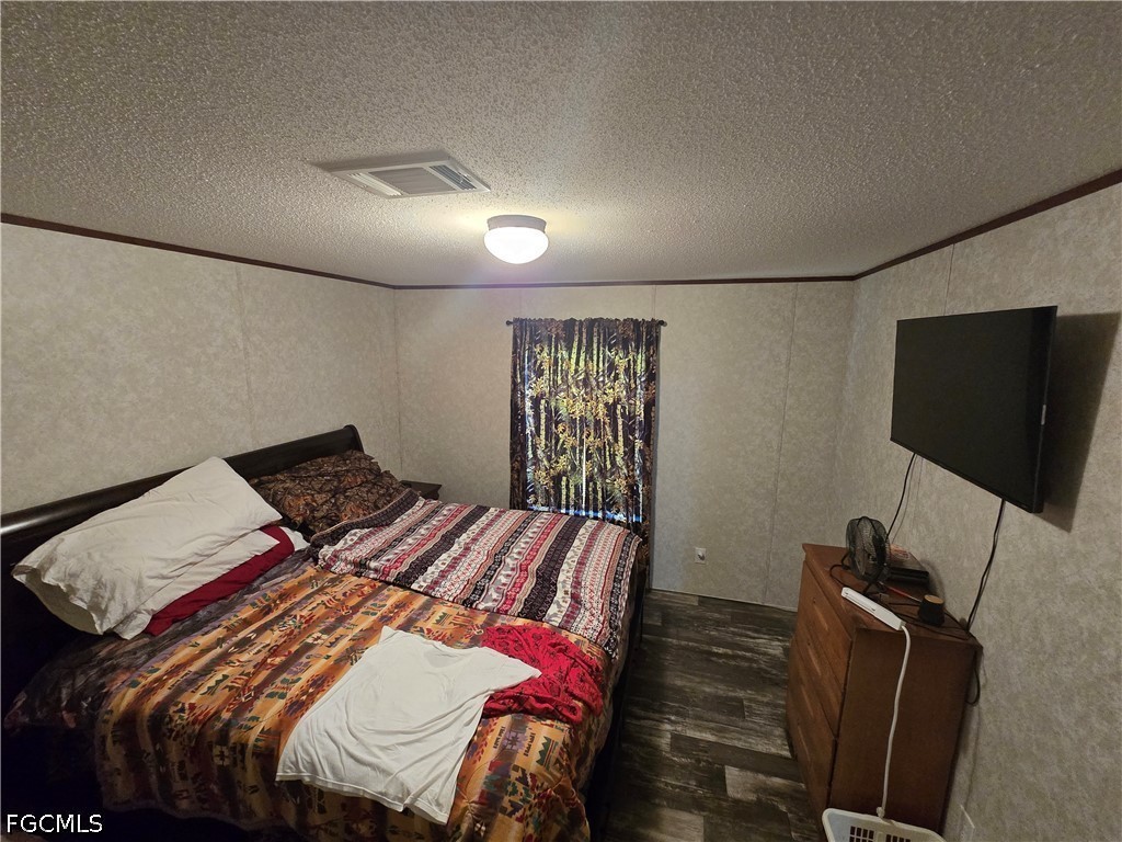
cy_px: 421
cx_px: 561
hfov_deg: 106.2
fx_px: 421
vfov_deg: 89.9
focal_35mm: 13
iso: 640
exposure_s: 1/60
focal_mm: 2.2
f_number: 2.2
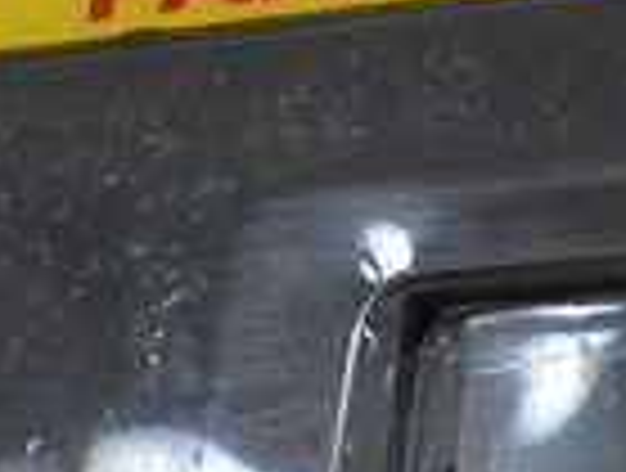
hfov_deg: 11.4
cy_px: -274
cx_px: 1252
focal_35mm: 156
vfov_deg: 9.3
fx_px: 2828
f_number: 3.8
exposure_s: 1/50
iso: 500
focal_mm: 6.1
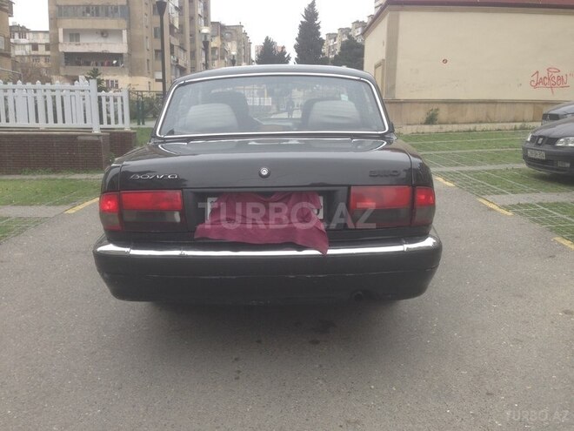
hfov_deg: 55.4
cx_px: 287
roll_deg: -1.7
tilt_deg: -9.3
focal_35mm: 33
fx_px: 547
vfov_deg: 42.9
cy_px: 216
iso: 50
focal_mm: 4.12
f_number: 2.4
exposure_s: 1/161
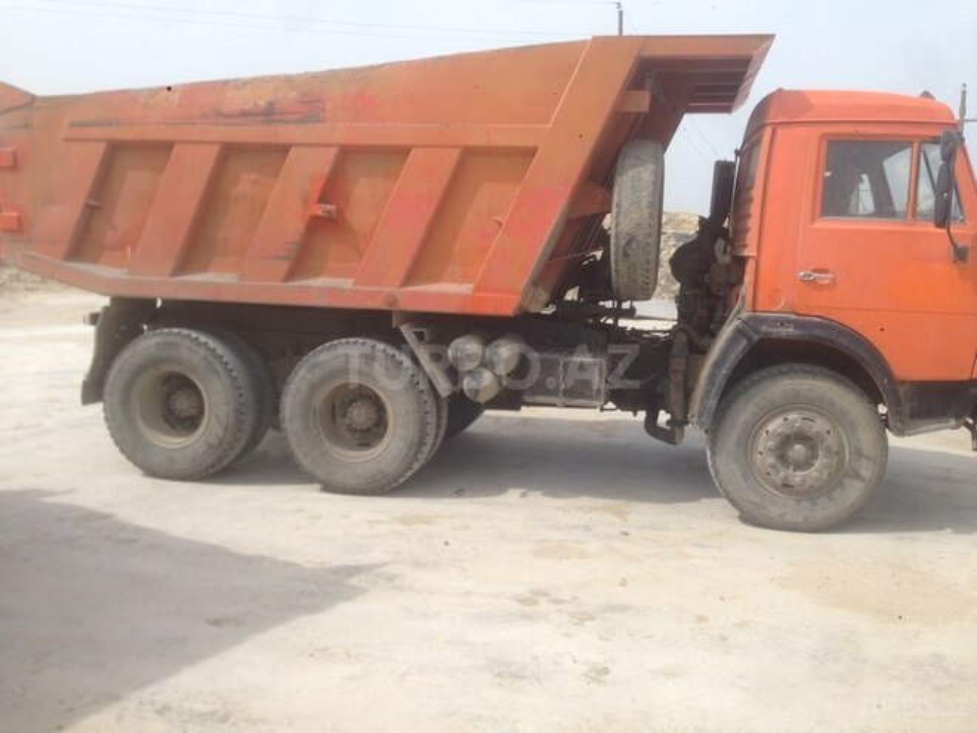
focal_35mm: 33
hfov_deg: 55.4
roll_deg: +1.2
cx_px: 488
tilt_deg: -3.7
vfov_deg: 42.9
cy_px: 366
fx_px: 931
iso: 50
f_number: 2.4
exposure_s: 1/1595
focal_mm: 4.12
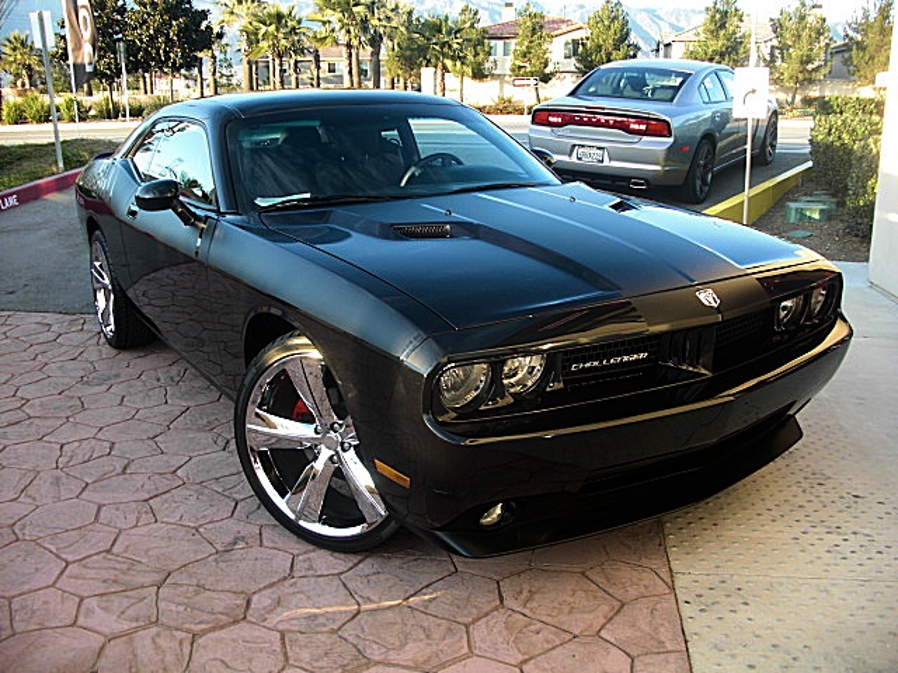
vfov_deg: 39.7
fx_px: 934
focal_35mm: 36
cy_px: 336
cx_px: 449
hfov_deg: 51.4
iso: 50
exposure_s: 1/80
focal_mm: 6.3
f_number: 2.8
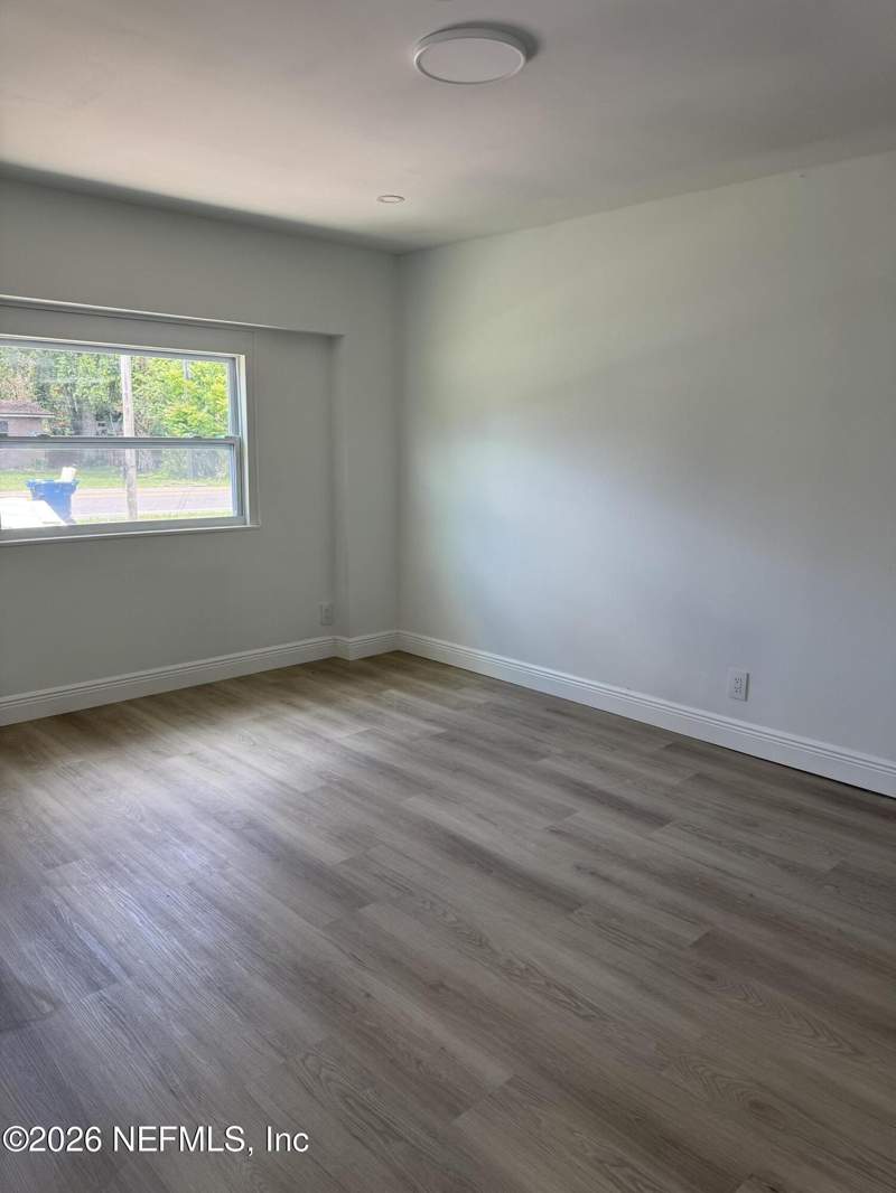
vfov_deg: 71.6
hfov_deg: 56.8
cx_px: 448
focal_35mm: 24
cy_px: 596
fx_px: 828
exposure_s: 1/136
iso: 80
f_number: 1.78
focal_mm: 6.76
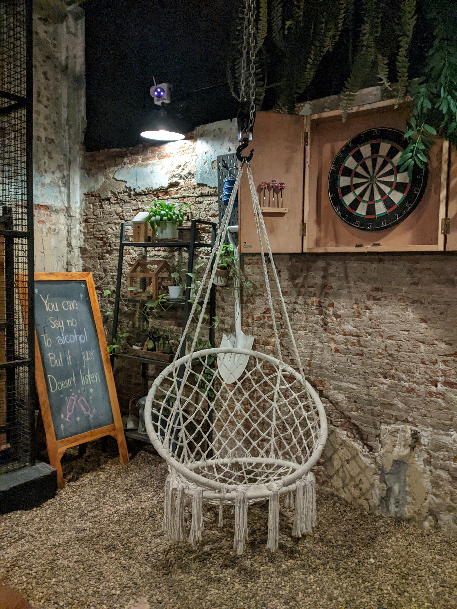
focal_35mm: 27
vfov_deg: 65.3
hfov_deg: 51.4
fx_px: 475
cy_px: 304
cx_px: 228
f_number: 1.8
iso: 534
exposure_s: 1/33.3
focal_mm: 4.44
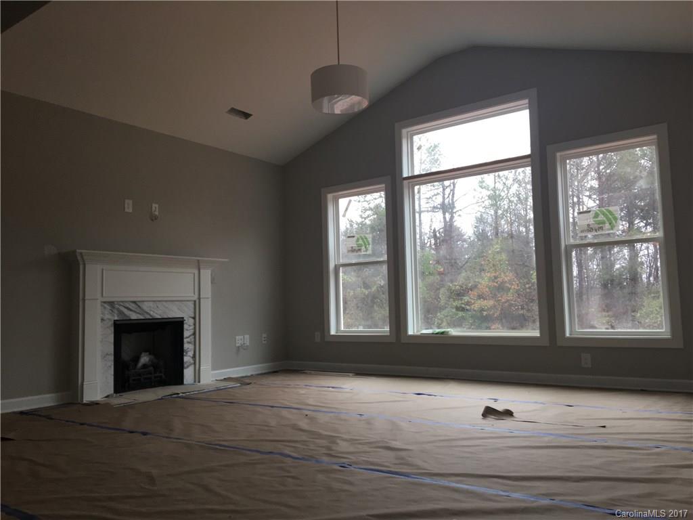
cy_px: 260
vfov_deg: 48.2
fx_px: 581
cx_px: 346
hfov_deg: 61.7
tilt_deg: +5.1
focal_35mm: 29
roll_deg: +1.8
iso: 50
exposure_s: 1/30
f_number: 2.2
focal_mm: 4.15
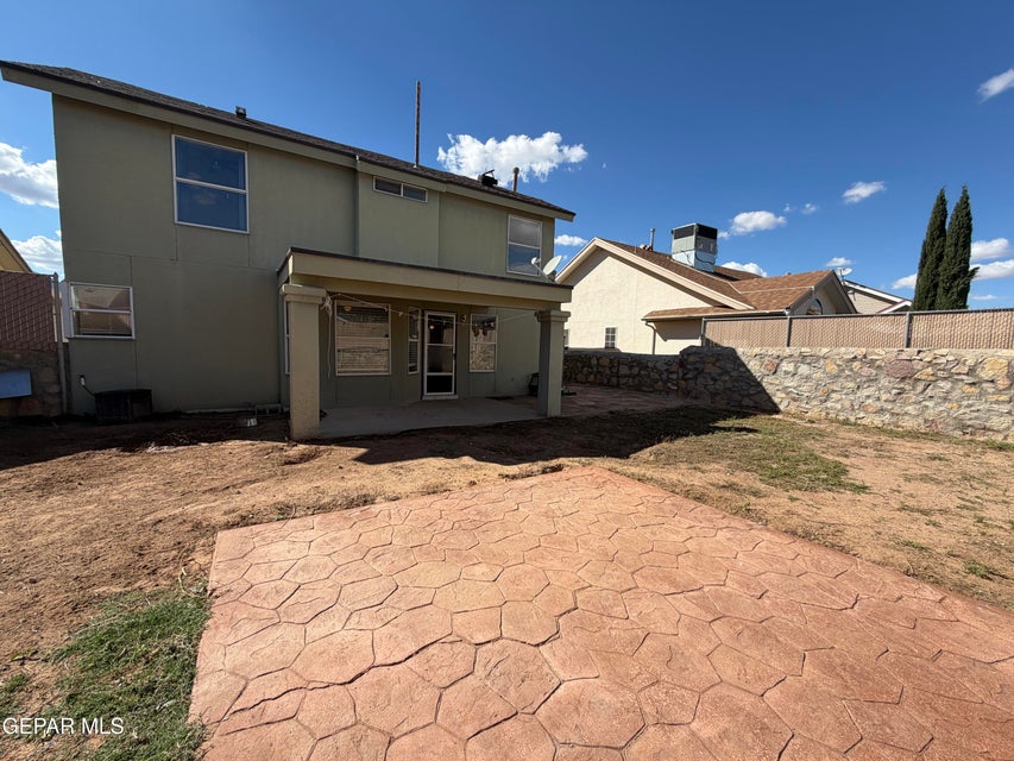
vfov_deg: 85.7
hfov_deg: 102.1
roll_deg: -1.4
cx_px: 507
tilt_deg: -4.2
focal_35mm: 14
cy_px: 380
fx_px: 410
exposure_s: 1/770
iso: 25
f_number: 2.2
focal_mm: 2.22
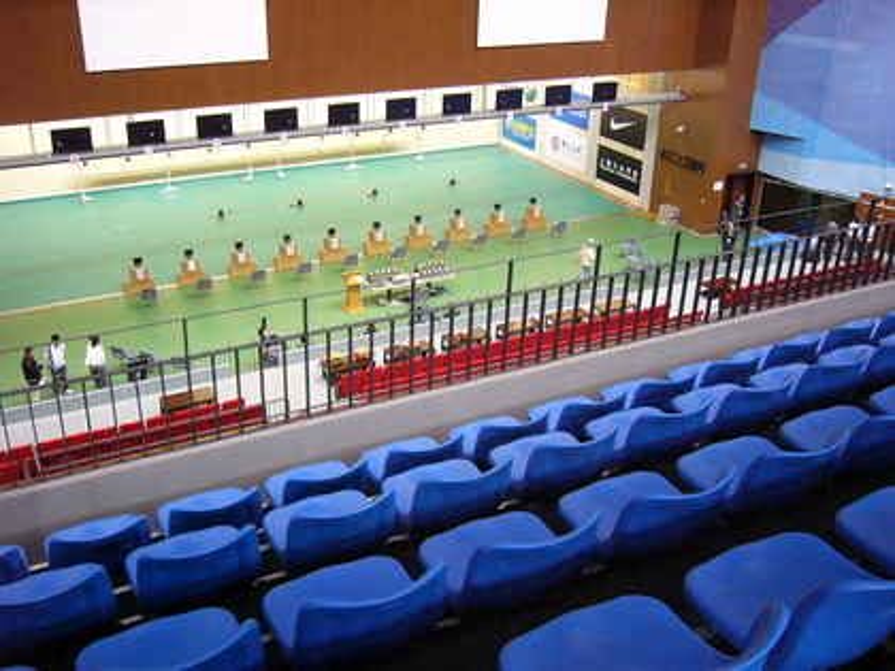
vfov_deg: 40.7
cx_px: 448
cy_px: 336
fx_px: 905
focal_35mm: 35
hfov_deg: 52.6
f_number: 2.8
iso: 400
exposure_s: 1/50
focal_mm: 5.8
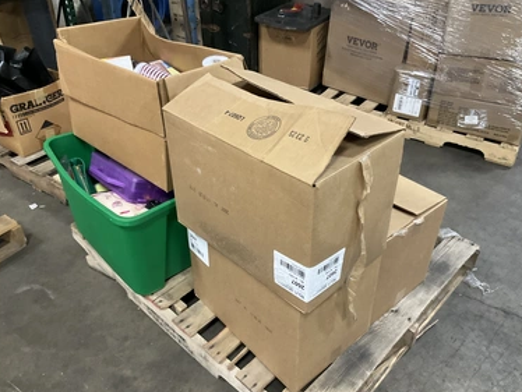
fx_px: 468
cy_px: 197
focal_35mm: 31
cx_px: 269
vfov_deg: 45.5
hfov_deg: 58.3
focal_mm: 3
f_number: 1.8
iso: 250
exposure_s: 1/40
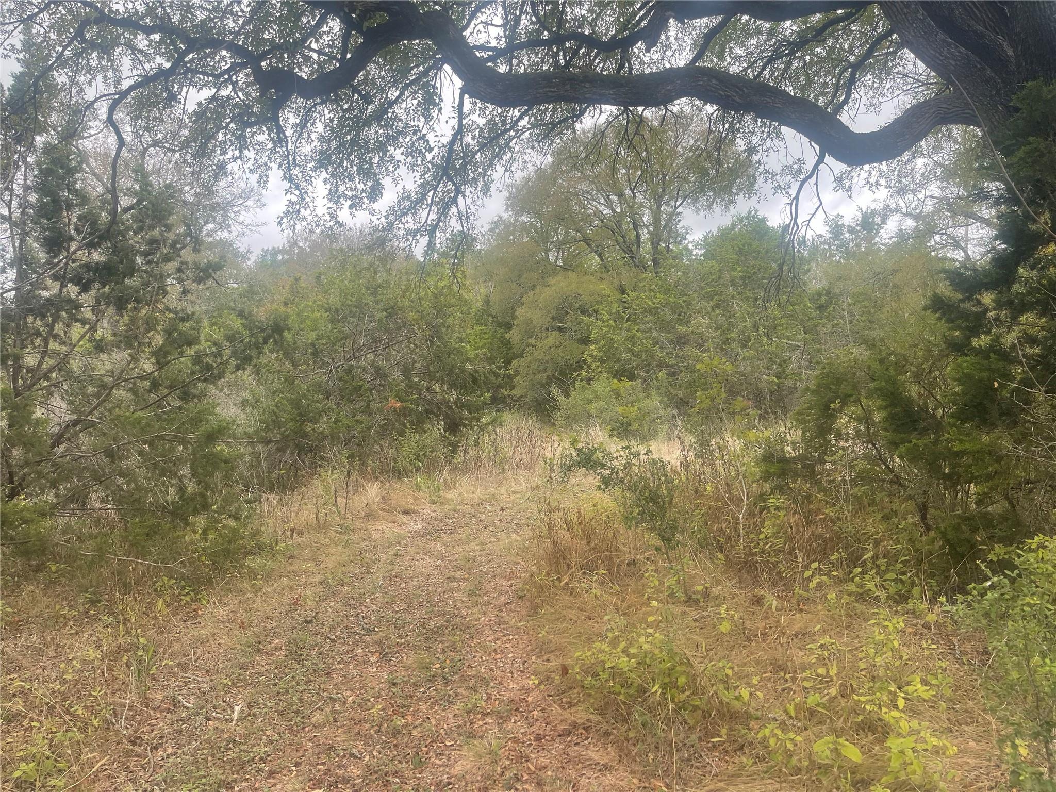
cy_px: 396
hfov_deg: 67.3
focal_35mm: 26
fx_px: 793
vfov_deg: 53.1
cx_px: 528
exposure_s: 1/668
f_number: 1.6
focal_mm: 5.1
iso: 32
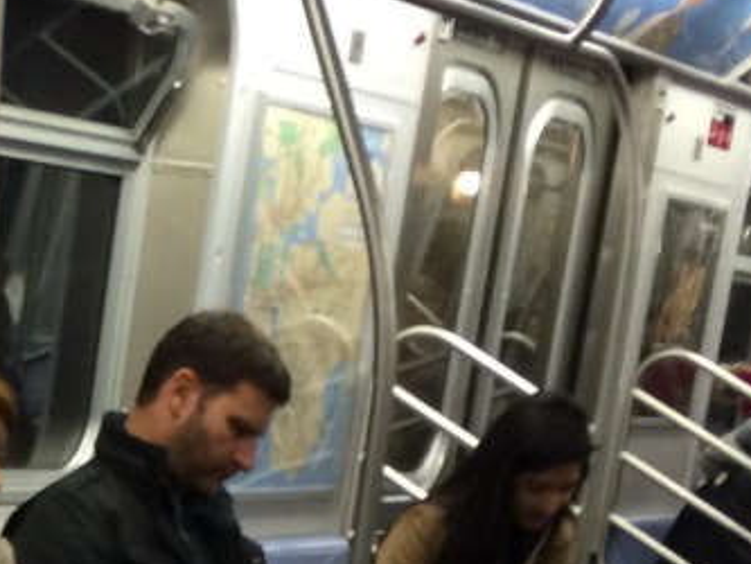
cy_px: 746
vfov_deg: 12.1
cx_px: -298
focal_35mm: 119
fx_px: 2583
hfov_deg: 15.5
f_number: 2.2
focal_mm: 4.15
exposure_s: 1/30
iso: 125
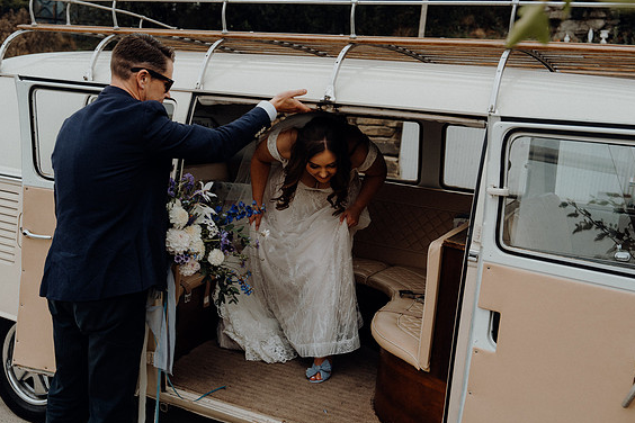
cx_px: 316
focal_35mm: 37
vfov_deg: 35.9
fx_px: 653
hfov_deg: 51.9
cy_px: 214
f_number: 3.5
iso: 125
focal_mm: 36
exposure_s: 1/200
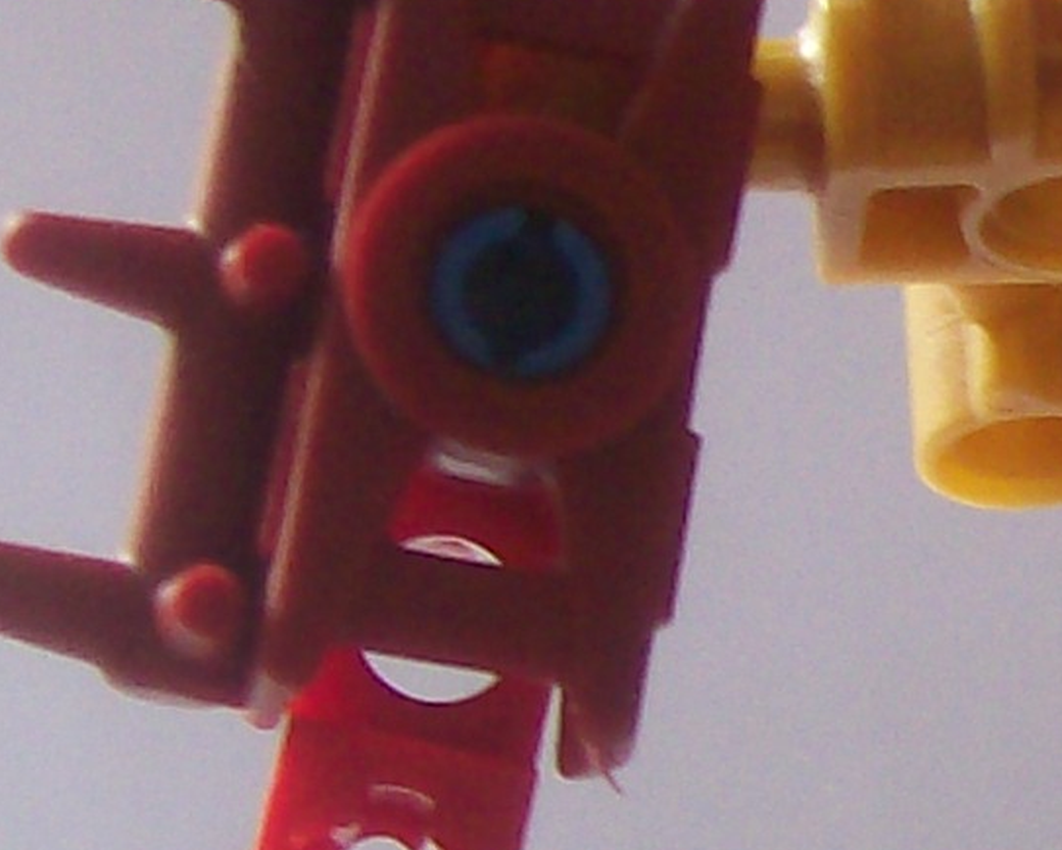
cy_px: 785
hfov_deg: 9.1
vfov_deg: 7.7
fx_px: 6257
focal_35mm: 199
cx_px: 2214
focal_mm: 6
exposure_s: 1/41
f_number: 2.7
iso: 80
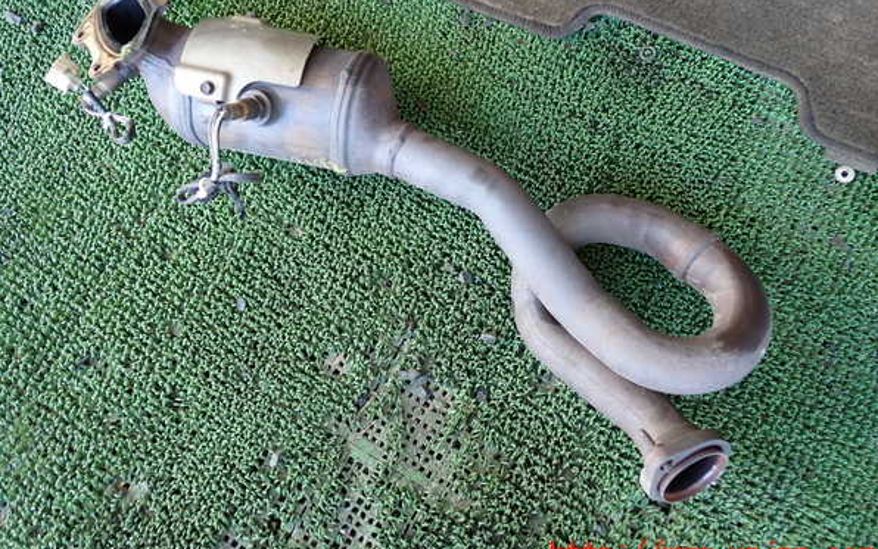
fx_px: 766
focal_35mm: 32
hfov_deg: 59.6
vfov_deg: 39.4
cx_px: 440
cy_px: 243
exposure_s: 1/40
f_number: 2.3
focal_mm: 5.4
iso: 200
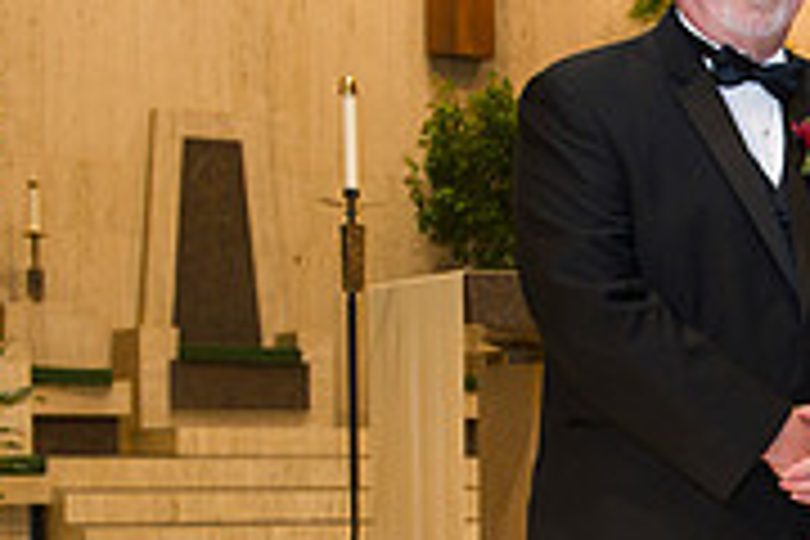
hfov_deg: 17.0
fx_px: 2542
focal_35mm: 113
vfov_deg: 12.0
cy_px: 544
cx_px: 1058
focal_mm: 35
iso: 800
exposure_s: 1/60
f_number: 4.5
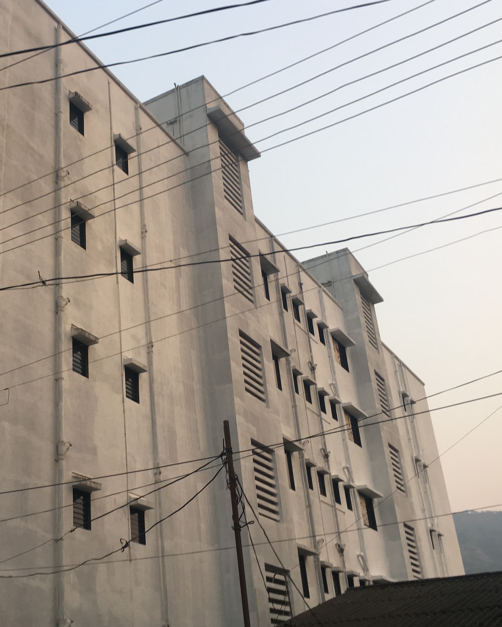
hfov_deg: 33.4
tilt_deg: +27.3
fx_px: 817
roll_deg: +1.4
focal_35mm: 44
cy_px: 319
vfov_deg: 42.0
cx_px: 118
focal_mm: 4.15
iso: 25
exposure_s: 1/100
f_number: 2.2
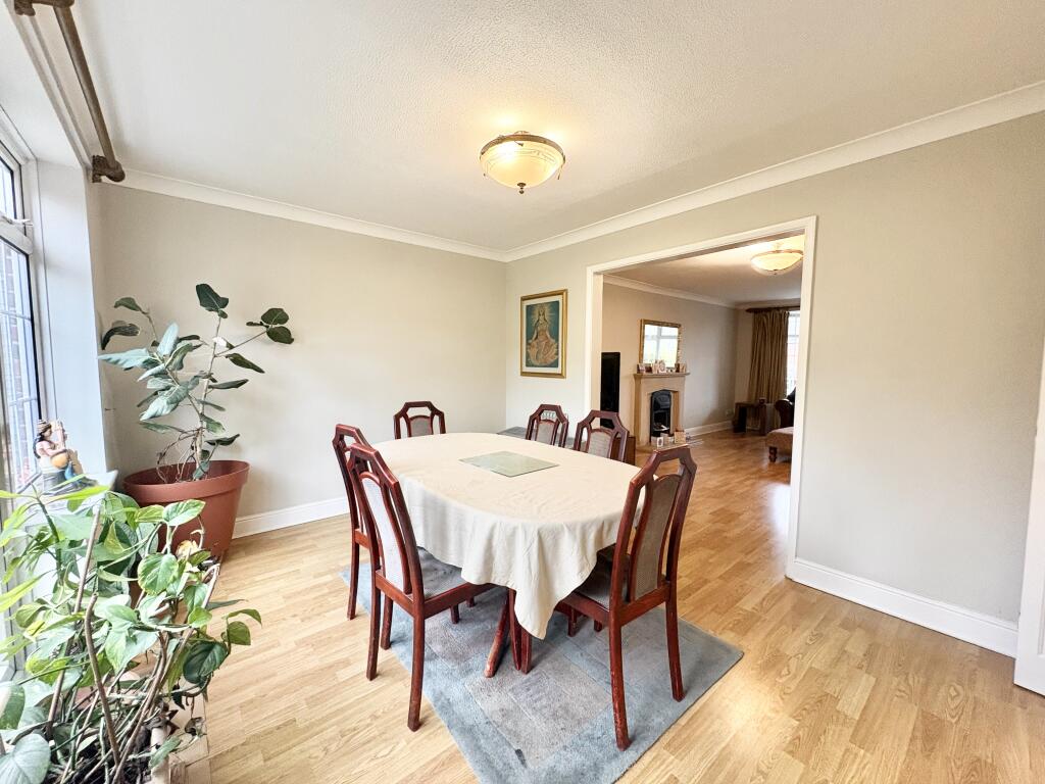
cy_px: 392
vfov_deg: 85.7
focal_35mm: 14
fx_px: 423
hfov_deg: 102.1
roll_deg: +0.1
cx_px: 522
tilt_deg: -4.2
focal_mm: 2.22
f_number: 2.2
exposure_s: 1/50
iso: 400
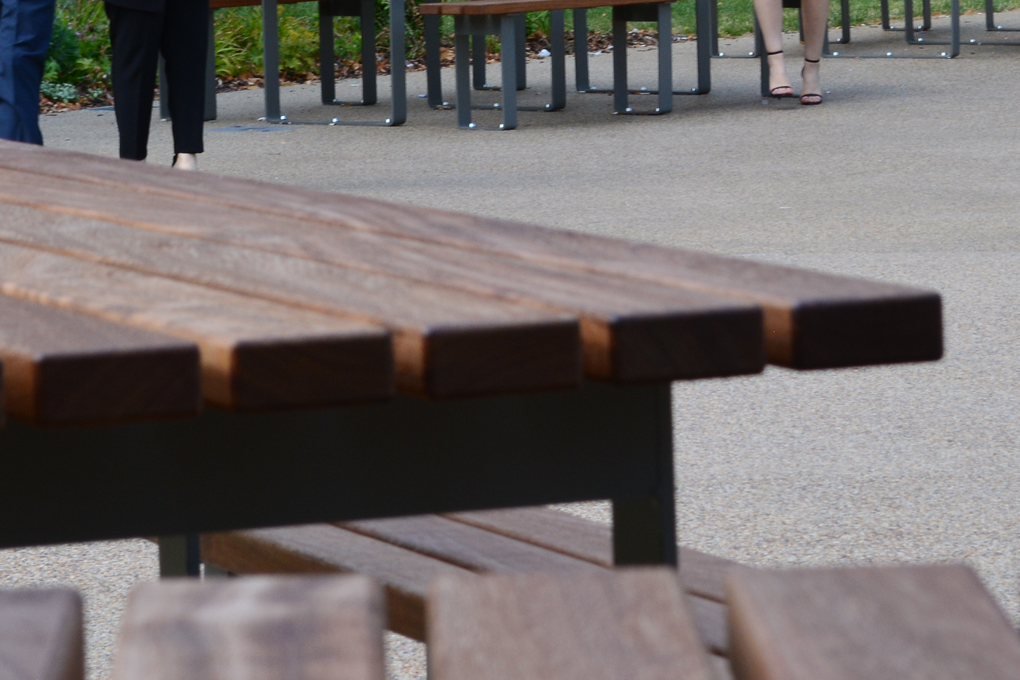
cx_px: 687
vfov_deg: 6.7
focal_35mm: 204
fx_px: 5786
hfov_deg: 10.1
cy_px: -40
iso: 400
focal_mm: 55
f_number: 10
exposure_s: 1/160
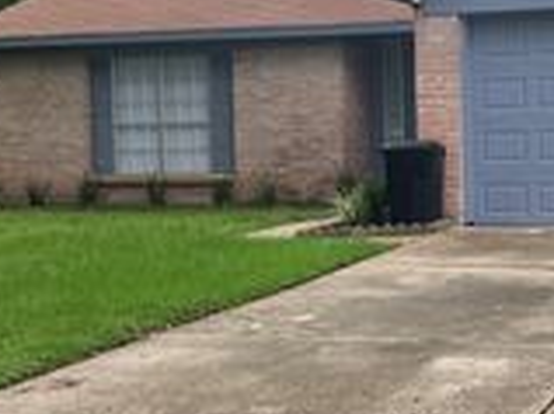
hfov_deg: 22.0
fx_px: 1407
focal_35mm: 88
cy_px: 200
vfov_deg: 16.8
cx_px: 425
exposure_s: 1/684
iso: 32
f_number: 1.8
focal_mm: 3.99
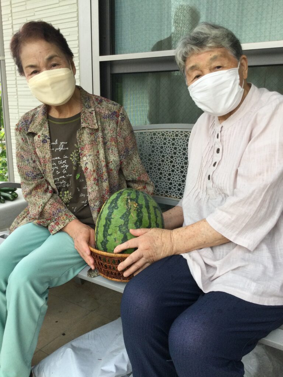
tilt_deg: -14.0
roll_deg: +0.8
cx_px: 142
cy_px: 188
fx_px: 338
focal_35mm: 31
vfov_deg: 58.4
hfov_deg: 45.4
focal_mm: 3.3
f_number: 2.4
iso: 25
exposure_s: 1/40
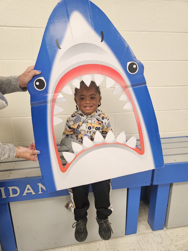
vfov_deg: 73.9
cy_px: 126
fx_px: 167
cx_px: 94
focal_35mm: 23
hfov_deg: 58.9
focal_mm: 5.4
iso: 250
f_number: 1.8
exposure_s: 1/120
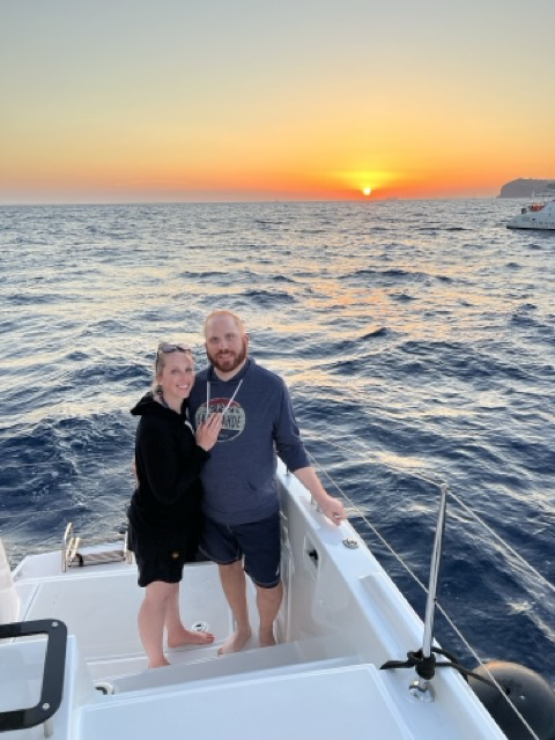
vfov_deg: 67.3
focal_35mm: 26
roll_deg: +0.8
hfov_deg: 53.1
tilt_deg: -17.9
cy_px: 370
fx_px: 556
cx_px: 278
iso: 50
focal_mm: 5.7
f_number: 1.5
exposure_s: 1/394
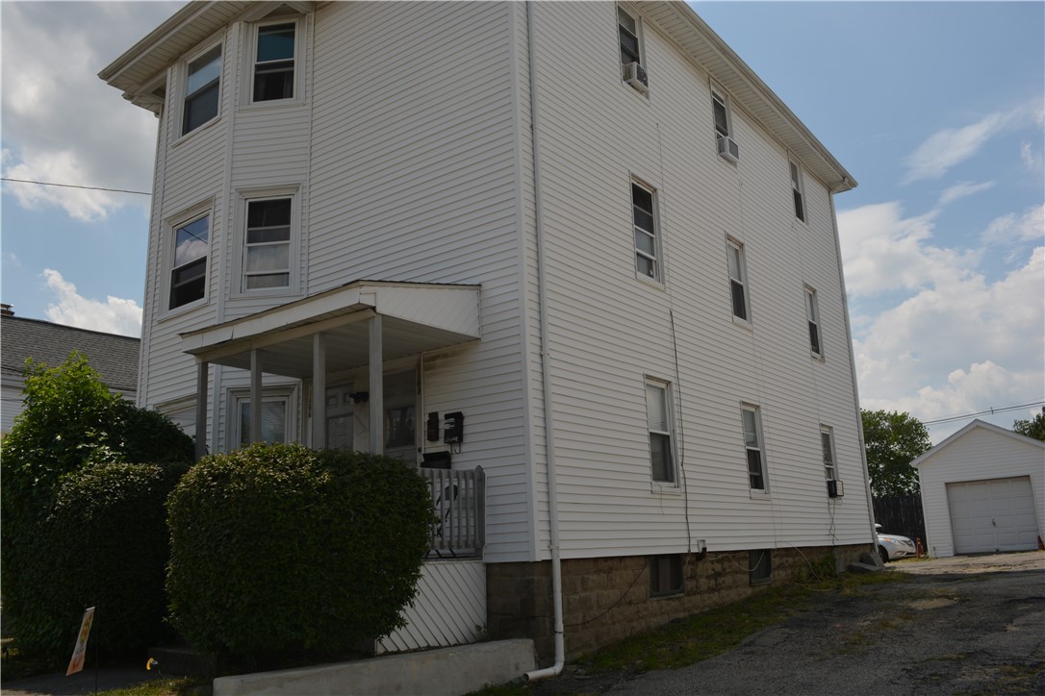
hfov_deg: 61.9
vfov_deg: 43.6
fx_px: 871
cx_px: 522
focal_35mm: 30
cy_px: 348
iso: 100
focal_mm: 20
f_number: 13
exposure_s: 1/200
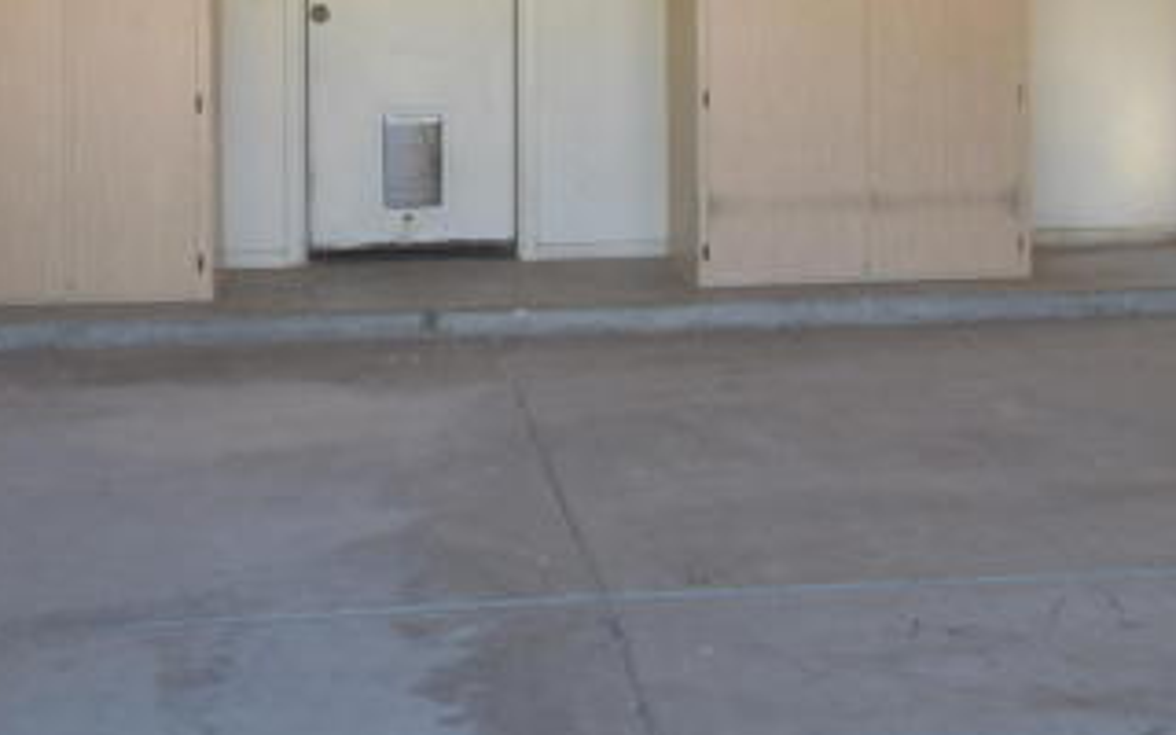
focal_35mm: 55
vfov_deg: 22.5
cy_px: -33
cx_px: 623
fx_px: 1763
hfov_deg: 36.9
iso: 800
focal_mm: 10
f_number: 7.1
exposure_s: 1/200
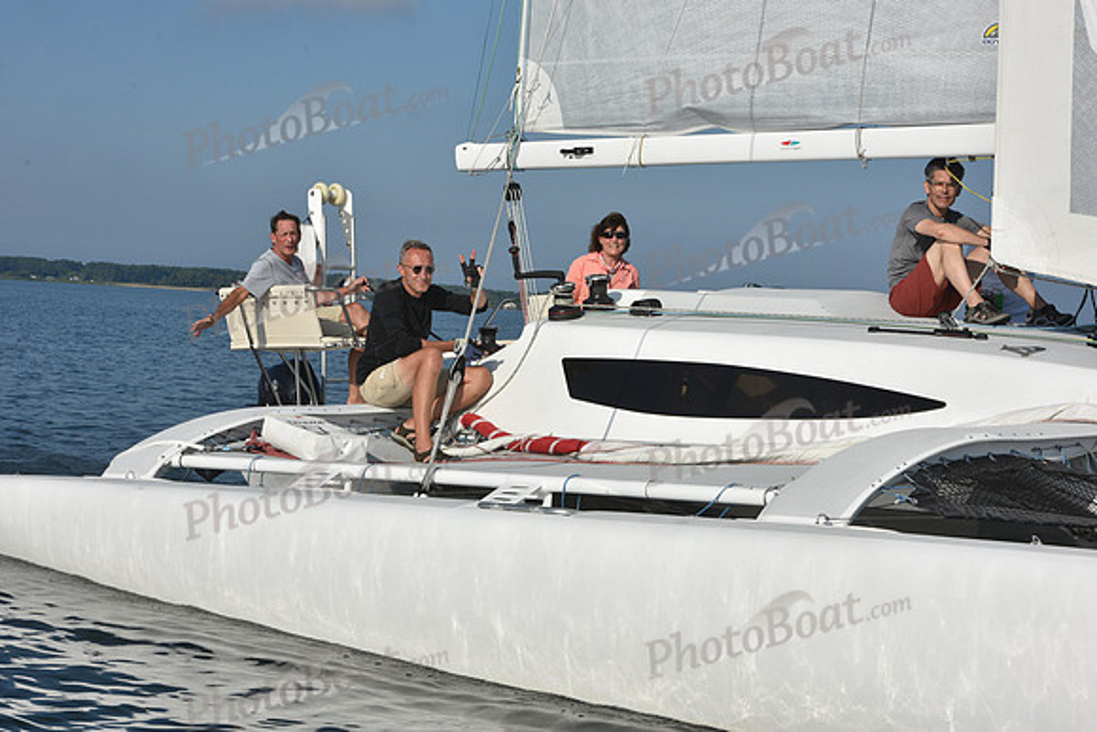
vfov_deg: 19.5
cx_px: 548
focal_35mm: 70
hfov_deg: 28.8
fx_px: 2133
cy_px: 366
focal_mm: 70
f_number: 16
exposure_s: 1/800
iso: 320
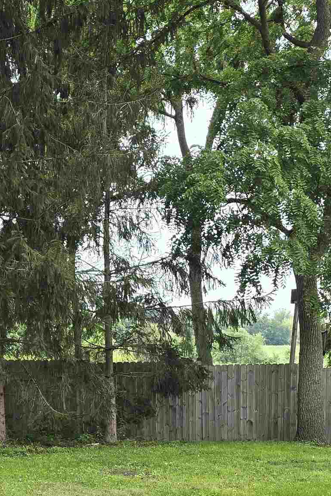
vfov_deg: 30.5
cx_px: 19
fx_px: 883
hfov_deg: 20.7
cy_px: 413
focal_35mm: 64
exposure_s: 1/180
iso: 40
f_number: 1.7
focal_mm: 6.3
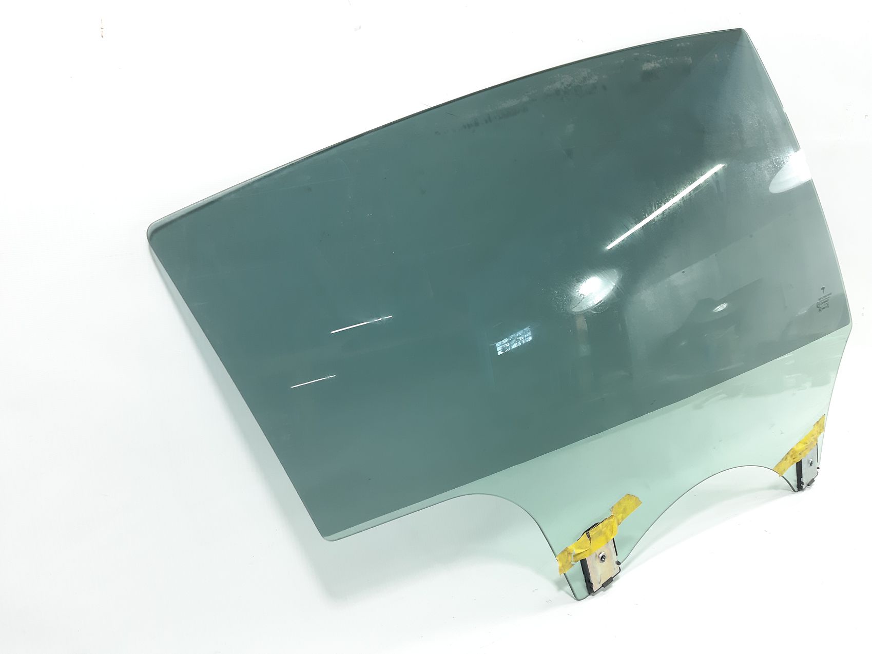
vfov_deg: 51.3
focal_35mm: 27
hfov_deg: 65.3
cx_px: 436
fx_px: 680
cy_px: 327
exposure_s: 1/50
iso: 100
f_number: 1.7
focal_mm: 3.93
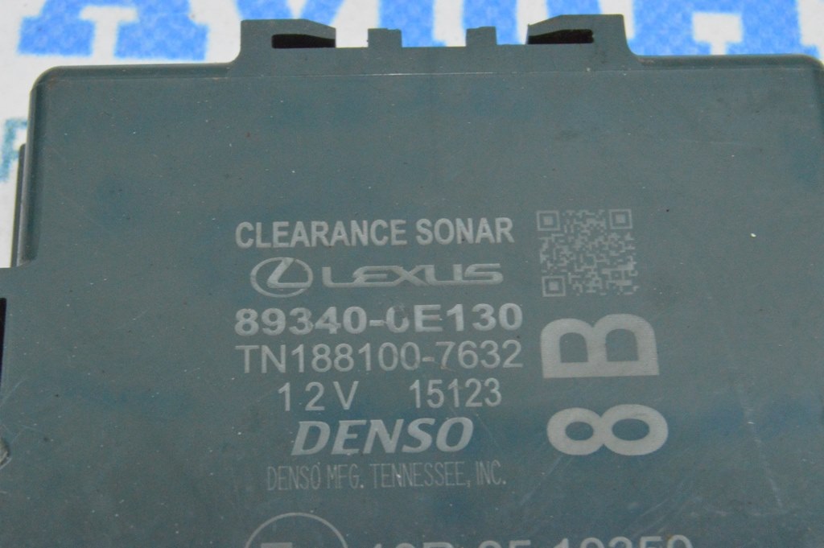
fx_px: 1887
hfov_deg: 24.6
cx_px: 412
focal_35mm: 82
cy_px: 274
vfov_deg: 16.5
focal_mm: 55
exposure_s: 1/20
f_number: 20
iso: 6400
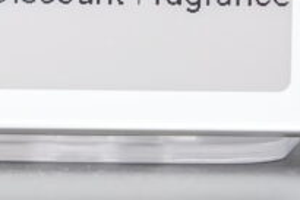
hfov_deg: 4.5
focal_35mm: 450
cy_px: -236
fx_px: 3753
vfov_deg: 3.0
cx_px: -376
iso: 3200
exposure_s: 1/100
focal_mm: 90
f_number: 5
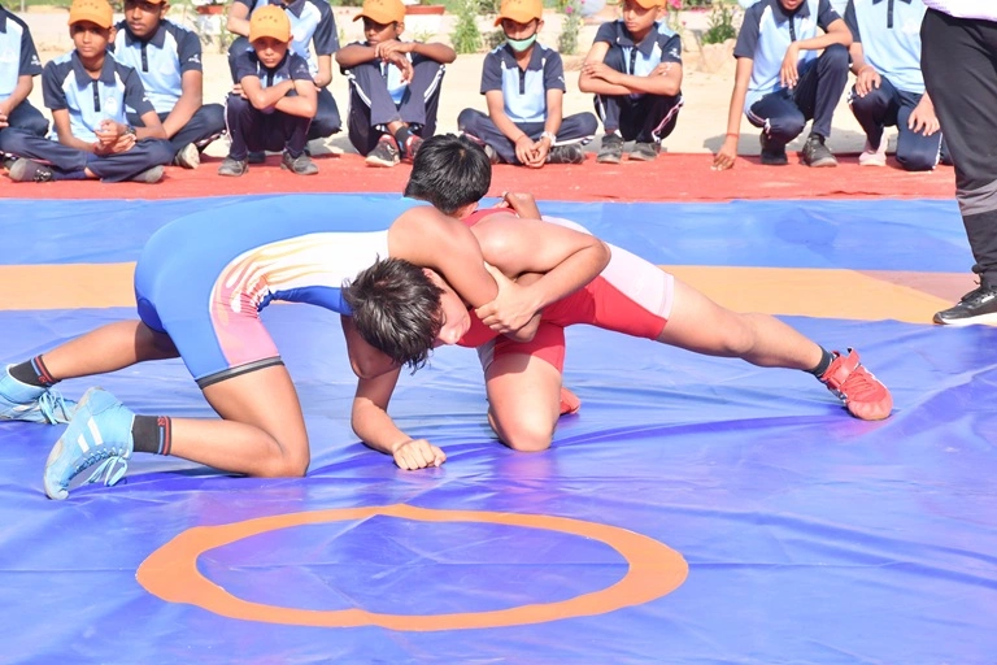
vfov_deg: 10.2
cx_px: 498
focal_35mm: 135
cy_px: 332
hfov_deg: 15.2
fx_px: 3738
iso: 500
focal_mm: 90
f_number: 10
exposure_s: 1/320
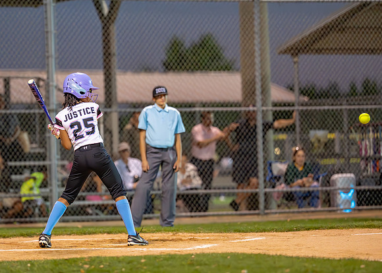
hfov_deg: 9.2
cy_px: 136
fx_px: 2360
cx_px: 82
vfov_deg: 6.6
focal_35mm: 218
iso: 6400
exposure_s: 1/1250
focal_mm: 135
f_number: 1.8
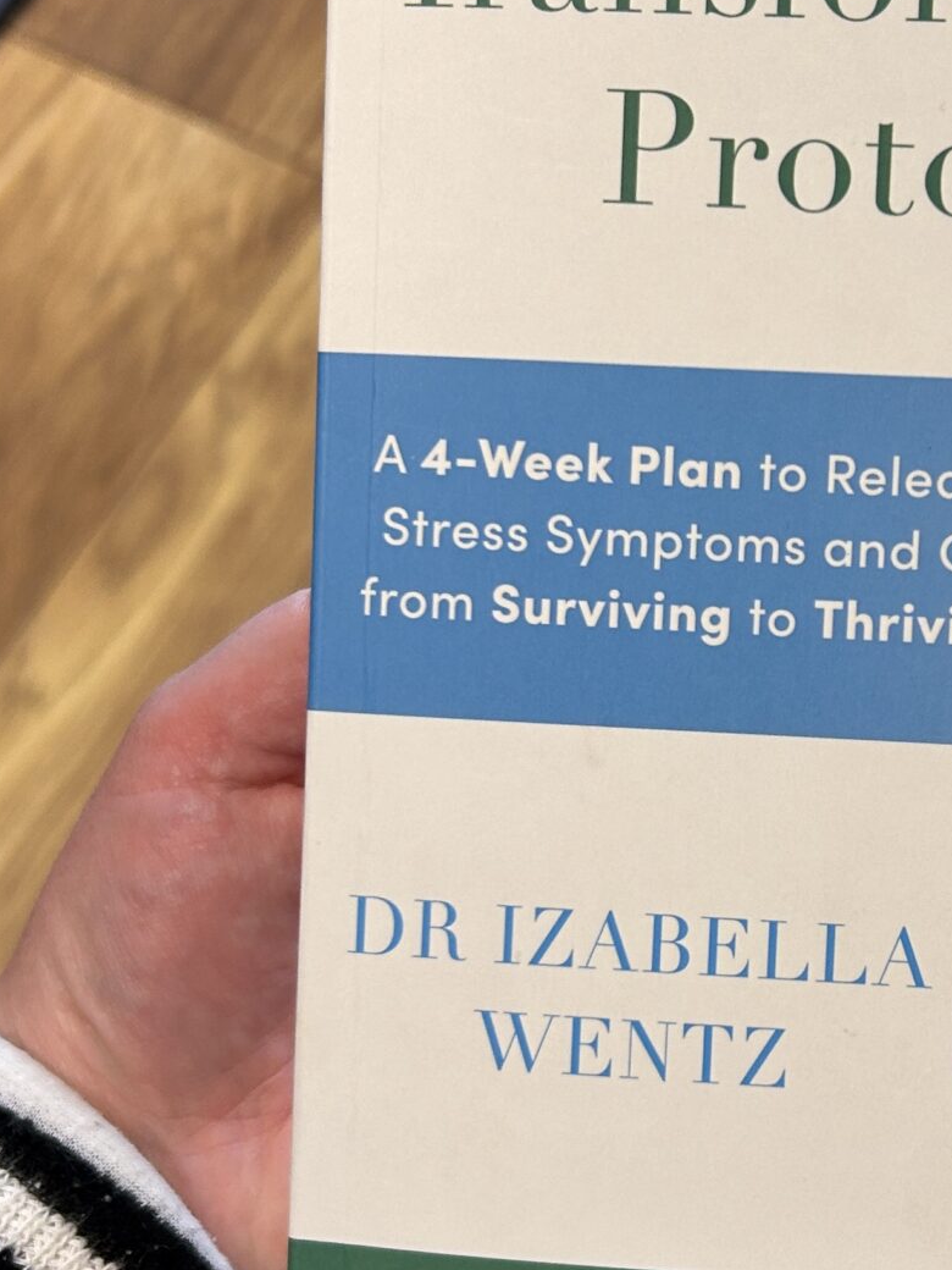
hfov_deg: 22.5
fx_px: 2347
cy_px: 646
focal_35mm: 64
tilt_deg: -66.6
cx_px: 814
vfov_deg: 30.3
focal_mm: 5.7
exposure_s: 1/100
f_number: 1.5
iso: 80
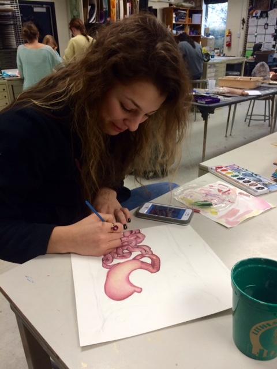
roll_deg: +1.4
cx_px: 138
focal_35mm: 29
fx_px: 309
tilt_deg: -28.8
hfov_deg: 48.2
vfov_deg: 61.7
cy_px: 184
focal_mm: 4.15
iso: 40
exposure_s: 1/30
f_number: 2.2
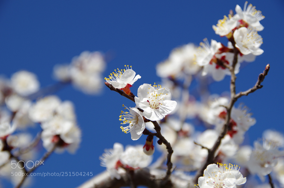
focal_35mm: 75
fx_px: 590
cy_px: 94
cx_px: 142
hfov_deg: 27.1
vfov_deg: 18.1
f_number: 4
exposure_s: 1/800
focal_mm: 50
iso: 100
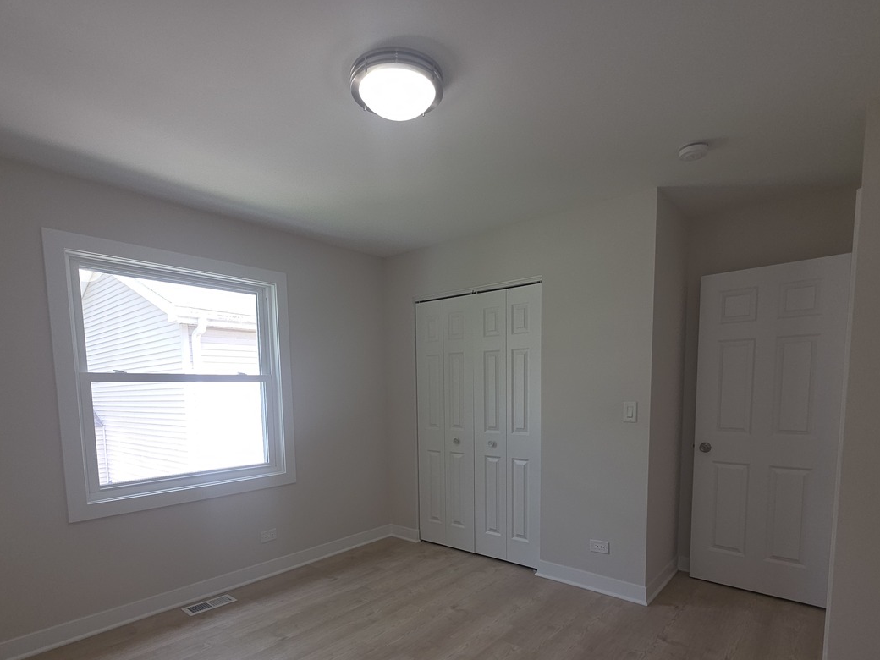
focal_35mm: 18
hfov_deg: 87.8
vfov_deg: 69.0
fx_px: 458
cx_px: 445
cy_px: 454
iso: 32
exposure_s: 1/60
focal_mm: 2.2
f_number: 1.9
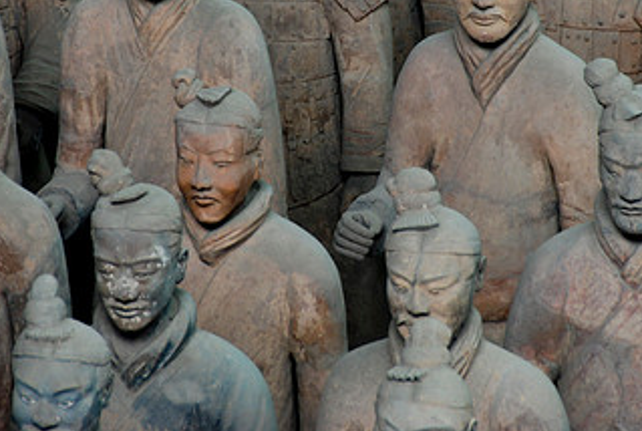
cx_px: 348
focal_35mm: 545
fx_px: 9737
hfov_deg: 3.8
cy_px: 50
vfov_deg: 2.5
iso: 160
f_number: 5.6
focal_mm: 200
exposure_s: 1/30
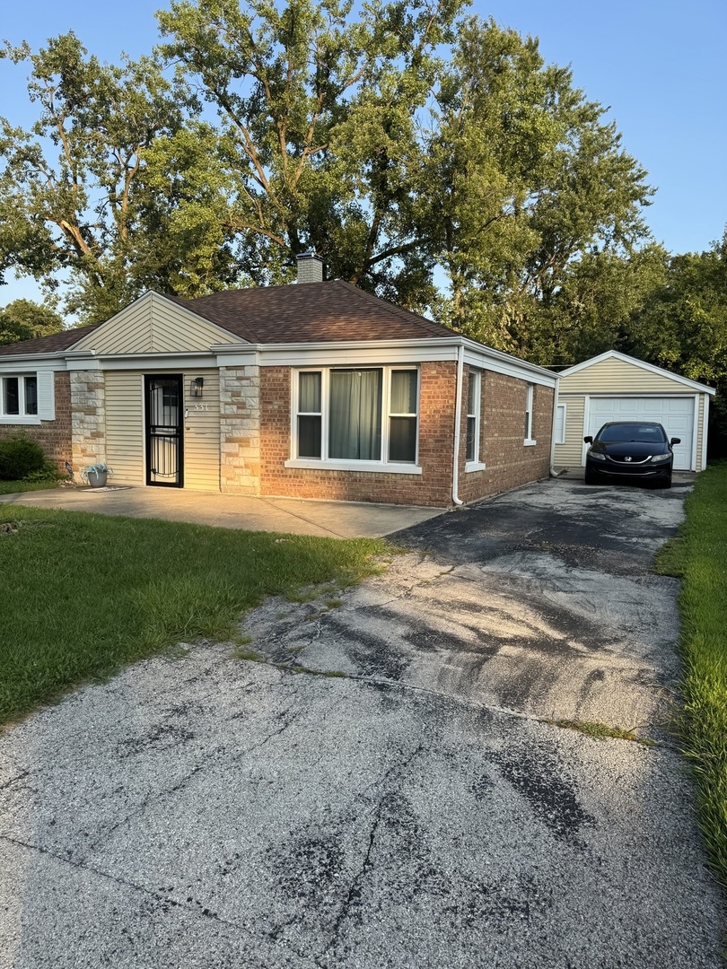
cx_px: 364
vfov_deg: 71.6
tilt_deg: -5.8
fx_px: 672
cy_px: 484
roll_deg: -1.5
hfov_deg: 56.8
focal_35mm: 24
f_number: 1.78
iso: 80
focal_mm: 6.76
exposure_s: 1/1112
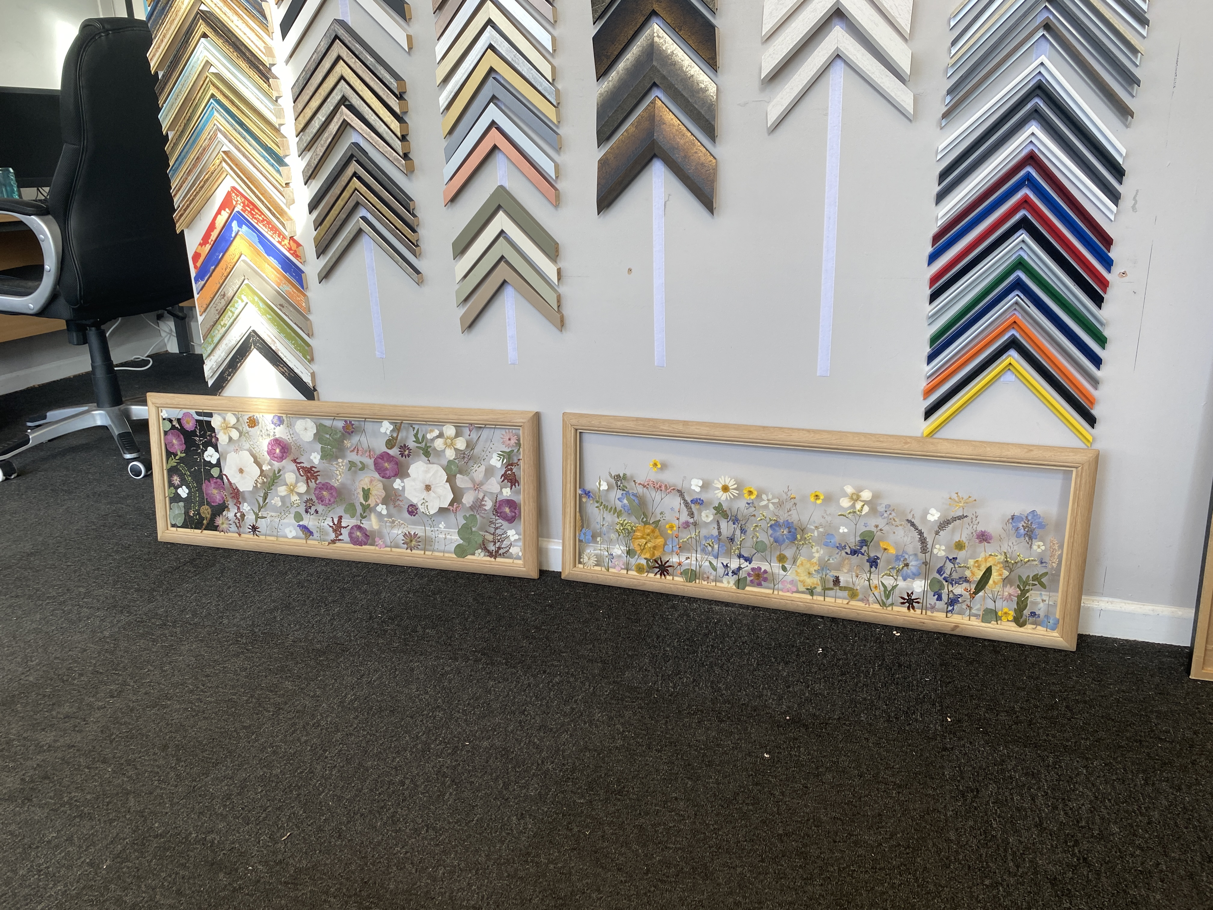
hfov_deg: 67.3
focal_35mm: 26
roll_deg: +1.5
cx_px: 606
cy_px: 455
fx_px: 911
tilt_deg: -17.3
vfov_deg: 53.1
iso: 40
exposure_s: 1/100
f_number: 1.8
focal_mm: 4.25
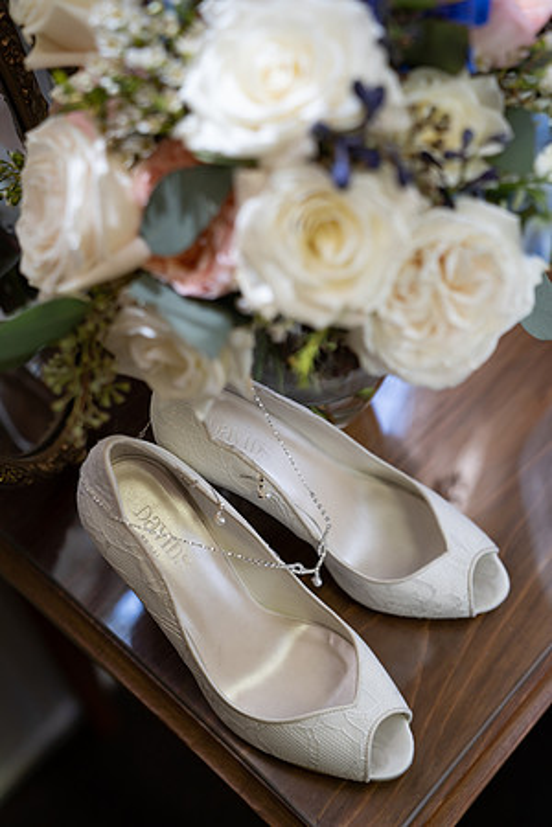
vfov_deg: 38.9
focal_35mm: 51
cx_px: 276
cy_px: 414
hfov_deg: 26.5
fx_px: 1173
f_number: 2.8
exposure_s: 1/160
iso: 400
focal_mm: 51
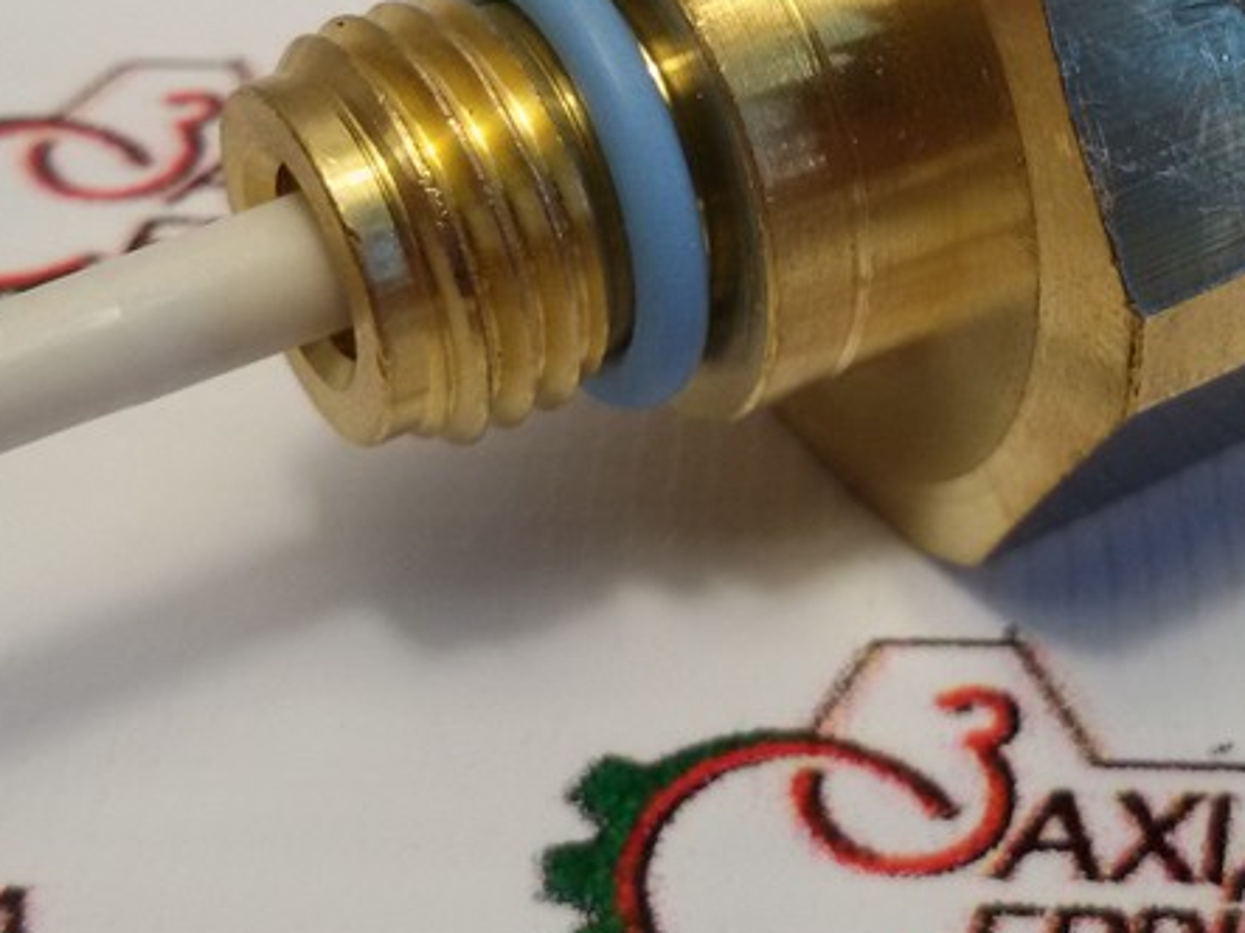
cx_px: 846
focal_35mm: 70
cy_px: 141
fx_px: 2517
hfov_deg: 27.6
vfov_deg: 20.7
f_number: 2.4
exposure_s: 1/100
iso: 64
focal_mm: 2.93
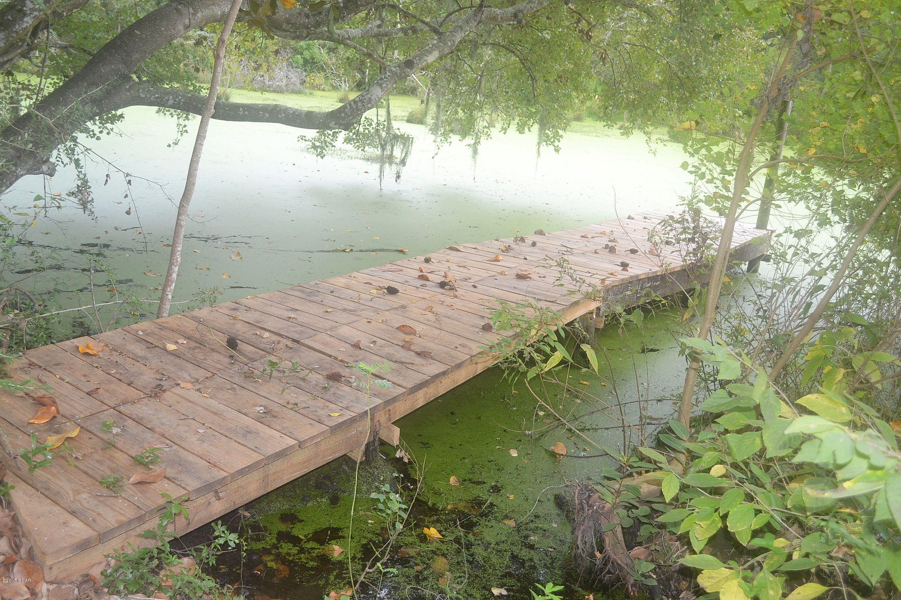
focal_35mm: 33
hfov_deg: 57.2
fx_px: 826
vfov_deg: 40.0
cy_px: 300
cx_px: 450
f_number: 4
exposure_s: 1/125
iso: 250
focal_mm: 22
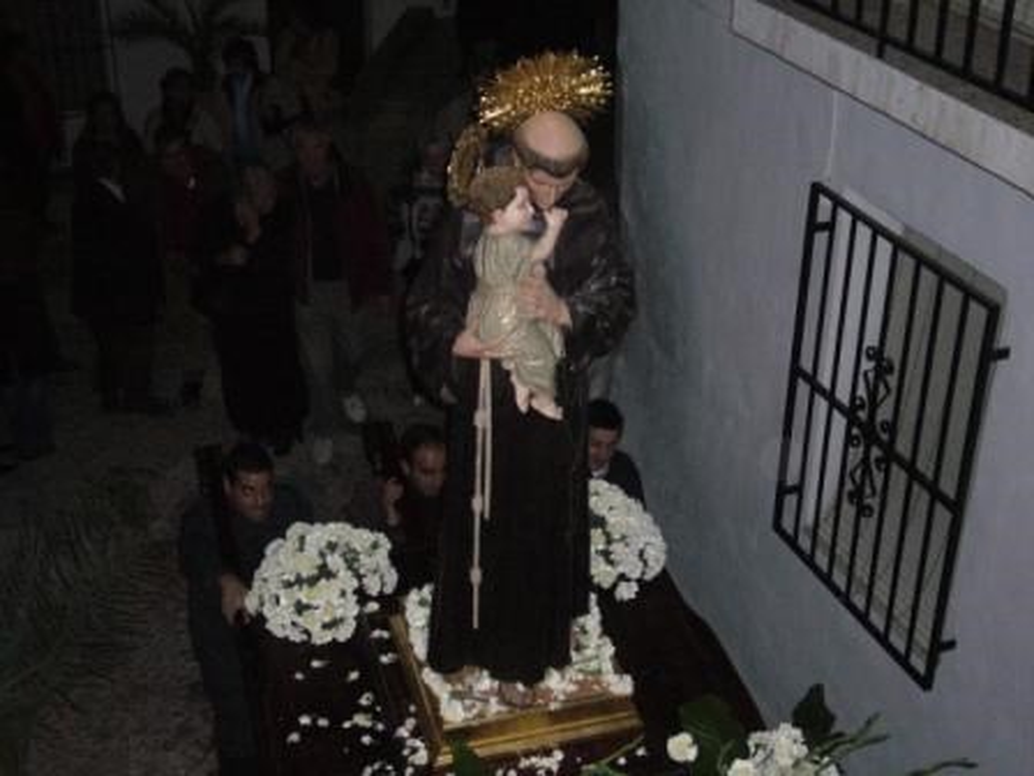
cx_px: 517
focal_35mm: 50
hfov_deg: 38.2
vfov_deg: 29.1
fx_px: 1494
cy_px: 388
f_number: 3.3
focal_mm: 8.3
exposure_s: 1/60
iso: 400
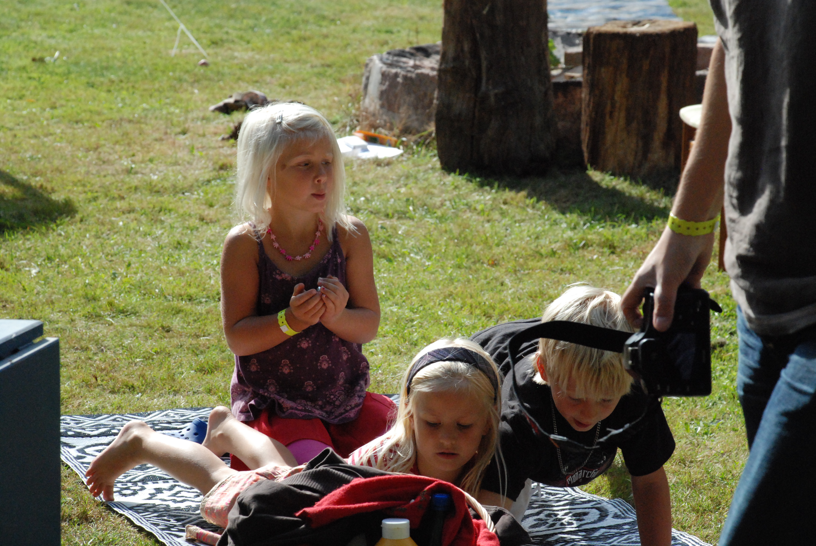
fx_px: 3064
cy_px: 273
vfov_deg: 10.2
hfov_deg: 15.2
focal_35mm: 135
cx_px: 408
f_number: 10
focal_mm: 90
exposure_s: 1/1600
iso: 1600
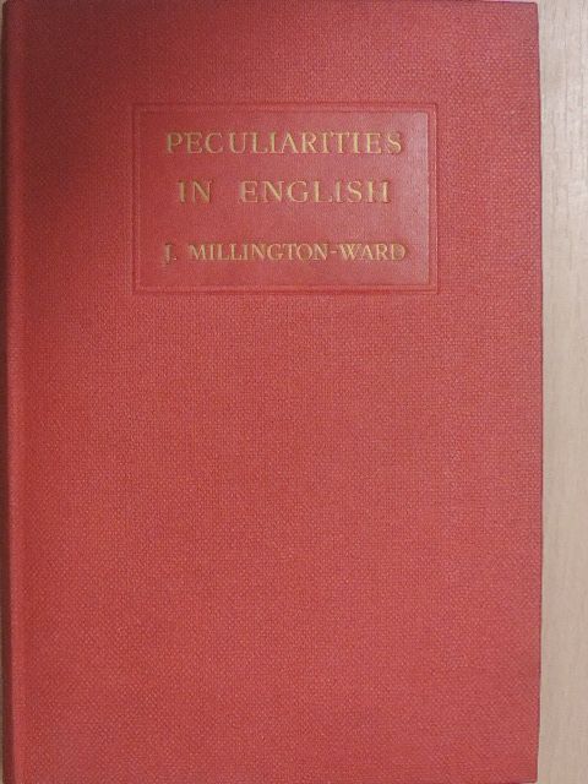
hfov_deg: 26.6
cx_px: 294
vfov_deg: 34.9
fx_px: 1246
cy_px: 392
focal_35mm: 55
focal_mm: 9.8
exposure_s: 1/60
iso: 1600
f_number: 3.7
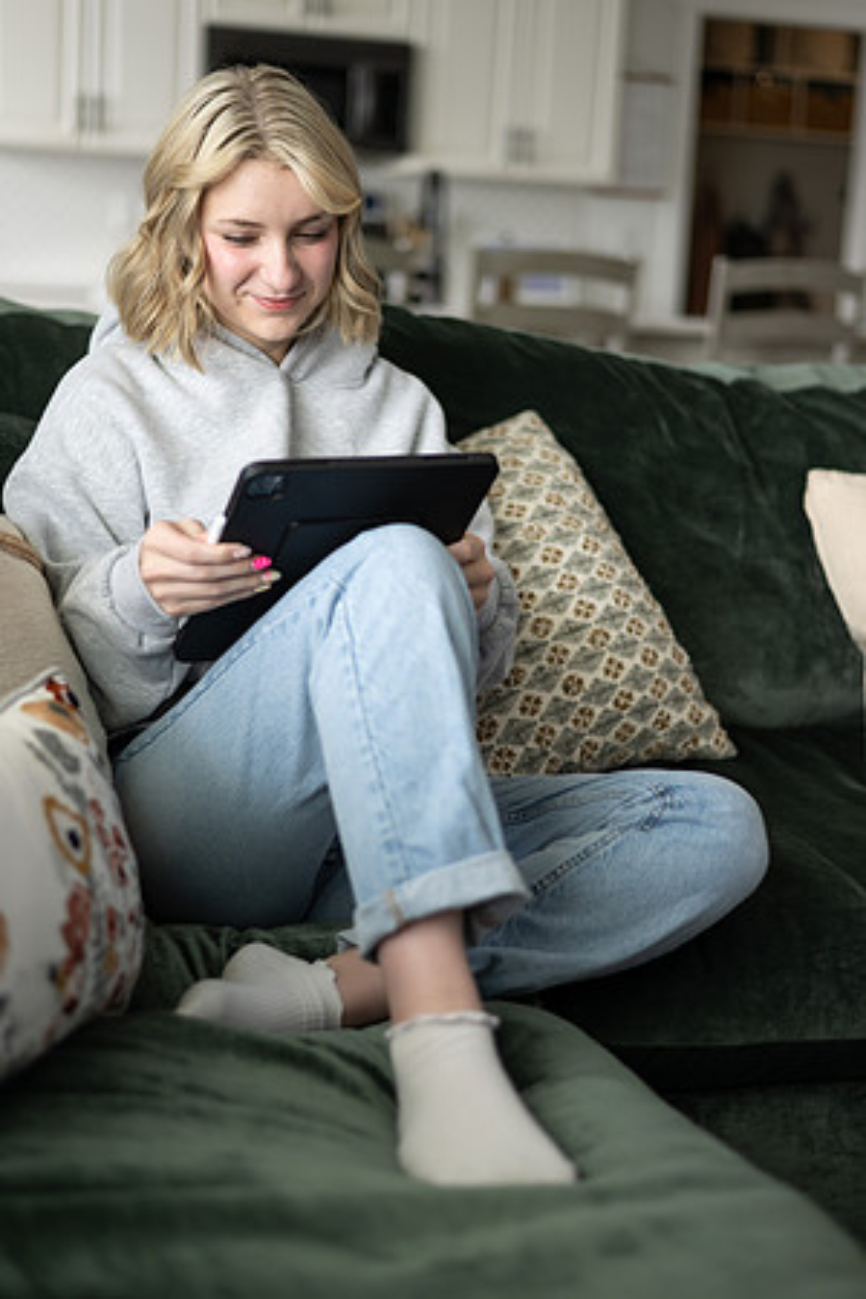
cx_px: 433
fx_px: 1804
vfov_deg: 39.6
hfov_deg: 27.0
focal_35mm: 50
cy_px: 650
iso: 100
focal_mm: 50
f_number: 1.8
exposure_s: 1/320
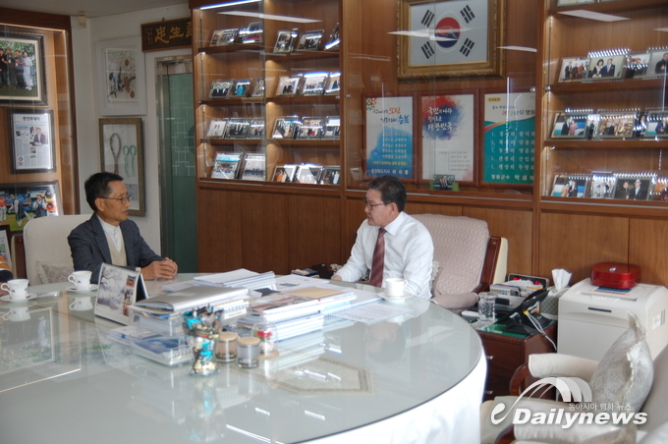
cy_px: 222
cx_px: 334
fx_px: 751
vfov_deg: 32.9
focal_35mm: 40
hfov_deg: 48.0
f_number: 2.8
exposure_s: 1/125
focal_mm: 27
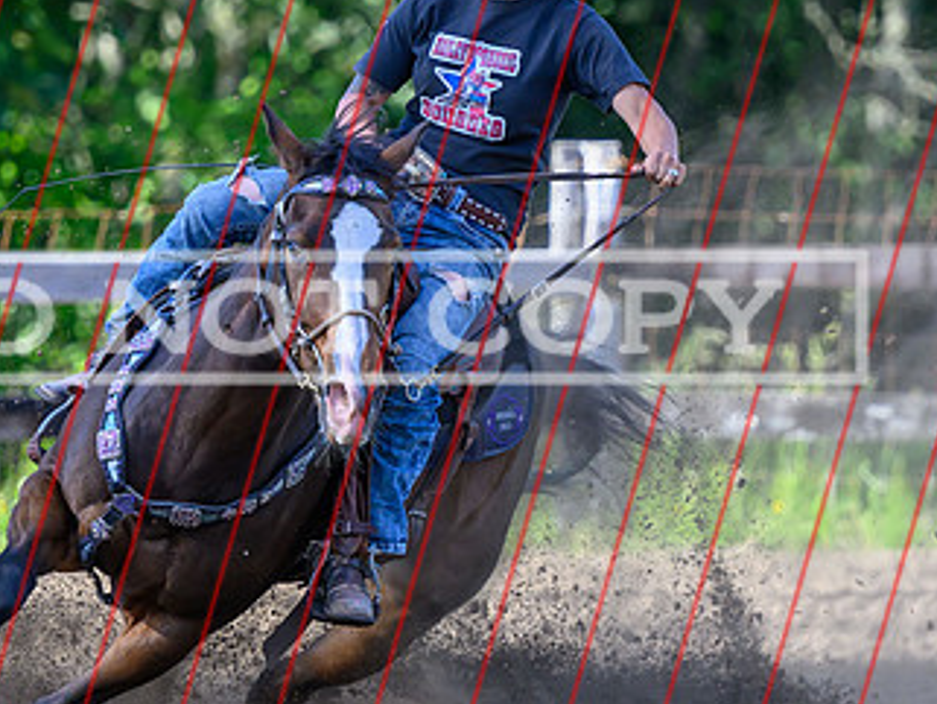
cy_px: 261
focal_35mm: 439
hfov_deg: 4.5
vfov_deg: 3.4
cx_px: 479
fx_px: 11887
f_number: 2.8
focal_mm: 165
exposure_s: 1/2500
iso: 720
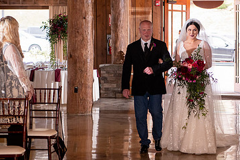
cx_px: 162
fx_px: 786
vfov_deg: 11.6
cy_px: 65
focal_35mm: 118
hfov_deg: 17.3
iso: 2500
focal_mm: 70
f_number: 3.5
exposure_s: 1/200
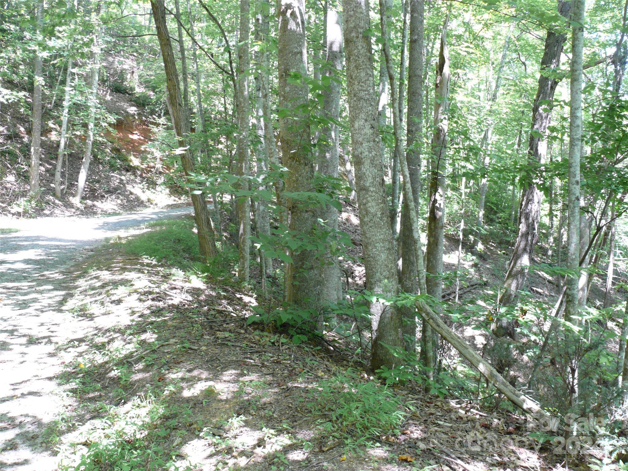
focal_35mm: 35
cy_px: 236
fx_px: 635
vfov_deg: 40.7
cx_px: 314
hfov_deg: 52.6
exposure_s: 1/30
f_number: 2.8
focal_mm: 7.4
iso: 200
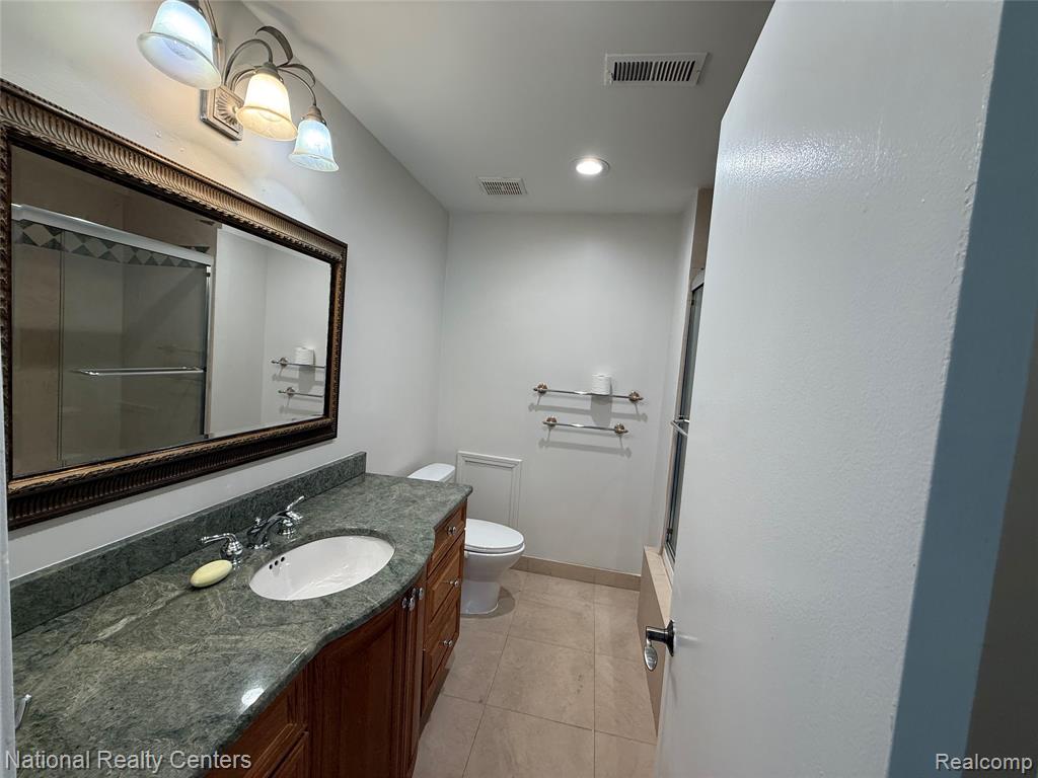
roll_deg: -4.7
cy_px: 389
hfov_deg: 102.1
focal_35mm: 14
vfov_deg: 85.7
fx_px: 420
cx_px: 519
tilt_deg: -3.8
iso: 160
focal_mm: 2.22
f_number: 2.2
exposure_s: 1/120
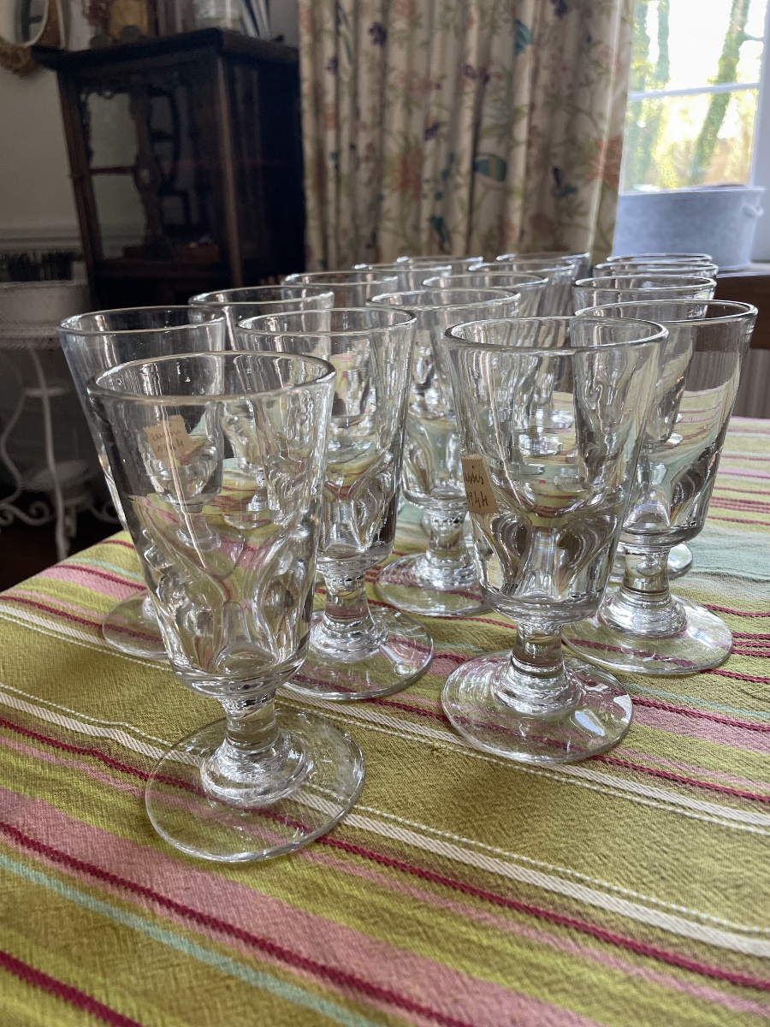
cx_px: 385
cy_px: 514
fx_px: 771
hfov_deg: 53.1
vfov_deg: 67.3
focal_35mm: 26
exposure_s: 1/121
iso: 100
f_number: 1.6
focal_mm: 4.2
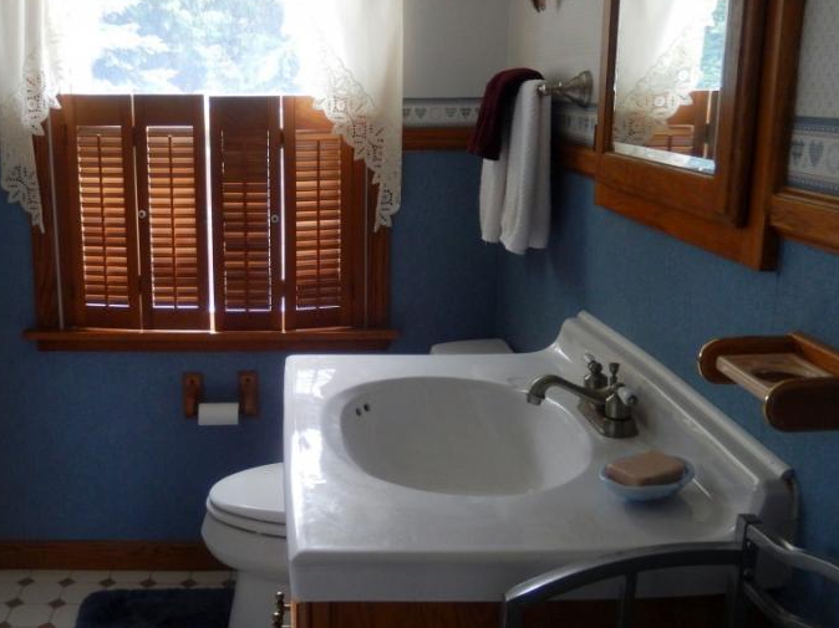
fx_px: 921
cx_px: 306
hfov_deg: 48.5
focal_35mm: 38
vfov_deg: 37.7
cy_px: 305
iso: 220
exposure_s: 1/30
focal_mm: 4.5
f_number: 3.4
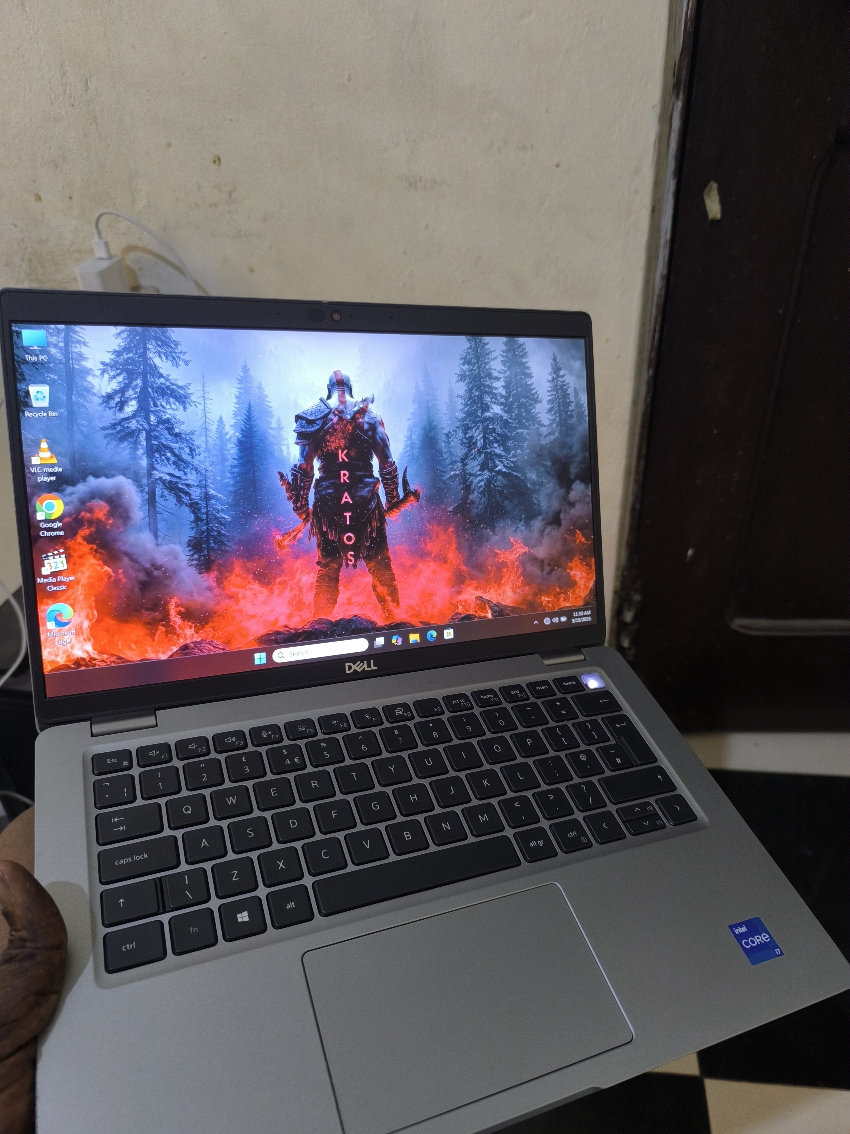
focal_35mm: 23
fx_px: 753
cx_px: 425
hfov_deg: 58.9
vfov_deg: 73.9
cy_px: 567
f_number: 1.65
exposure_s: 1/50
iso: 800
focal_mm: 6.14
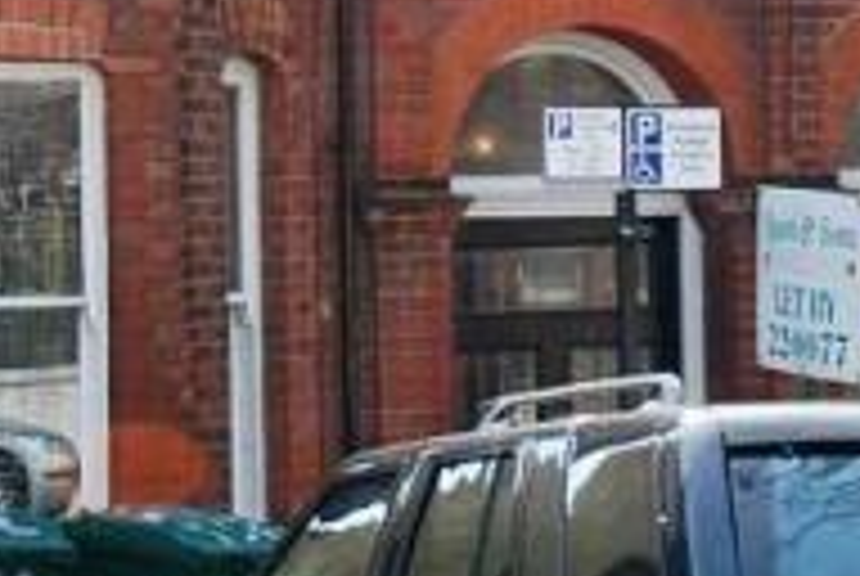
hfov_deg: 9.4
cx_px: 108
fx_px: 5184
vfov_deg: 6.3
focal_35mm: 217
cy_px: -256
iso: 100
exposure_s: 1/160
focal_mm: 27
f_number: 6.3
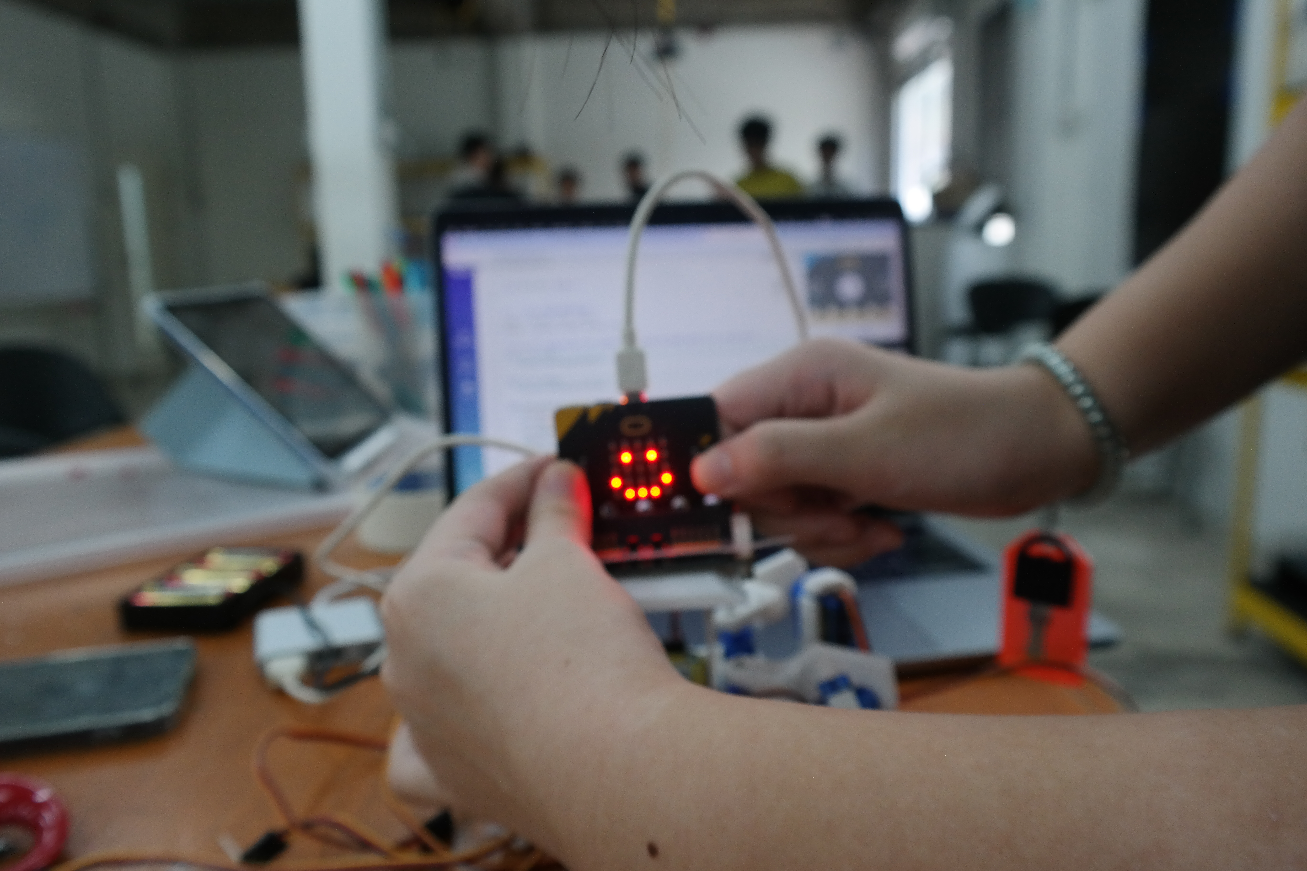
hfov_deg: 63.7
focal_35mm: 29
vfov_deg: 45.0
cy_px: 436
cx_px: 654
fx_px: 1053
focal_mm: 19
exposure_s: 1/40
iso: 800
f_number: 5.6
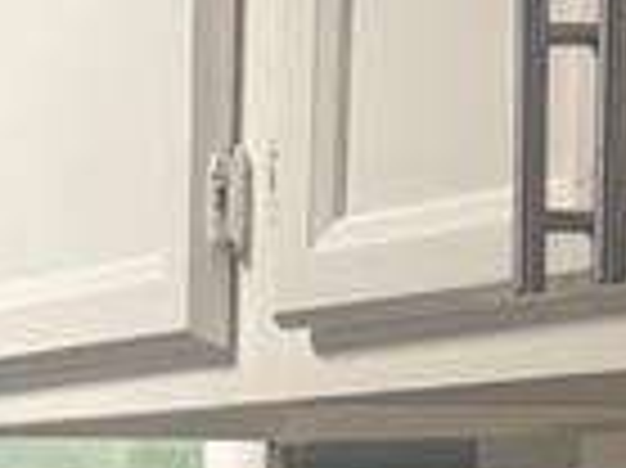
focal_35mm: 150
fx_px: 2710
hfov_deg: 11.0
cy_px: 590
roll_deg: -0.6
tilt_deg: -1.3
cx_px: -910
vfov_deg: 9.7
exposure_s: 1/60
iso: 160
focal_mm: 5.96
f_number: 1.6
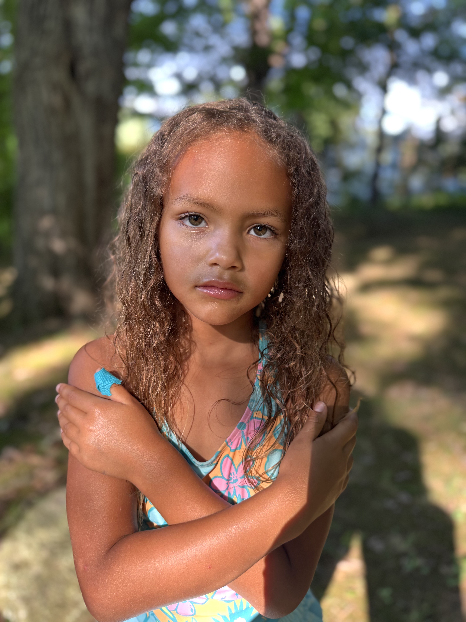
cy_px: 311
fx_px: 431
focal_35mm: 24
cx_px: 233
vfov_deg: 71.6
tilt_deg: -15.2
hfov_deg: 56.8
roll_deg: +1.0
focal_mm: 6.76
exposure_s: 1/121
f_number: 1.78
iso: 125
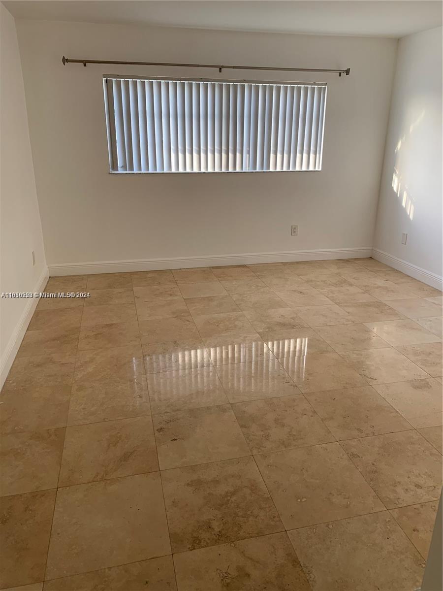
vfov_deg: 67.3
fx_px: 444
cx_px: 222
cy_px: 296
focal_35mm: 26
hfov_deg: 53.1
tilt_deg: -18.2
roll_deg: -1.0
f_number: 1.8
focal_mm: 4.25
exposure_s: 1/61
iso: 100
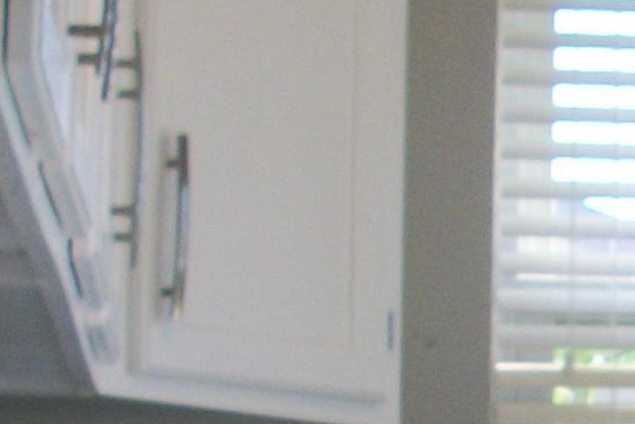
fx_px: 3477
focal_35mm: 197
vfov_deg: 6.9
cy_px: 659
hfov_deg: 10.0
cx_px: 1053
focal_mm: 6.3
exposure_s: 1/100
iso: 80
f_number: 3.1
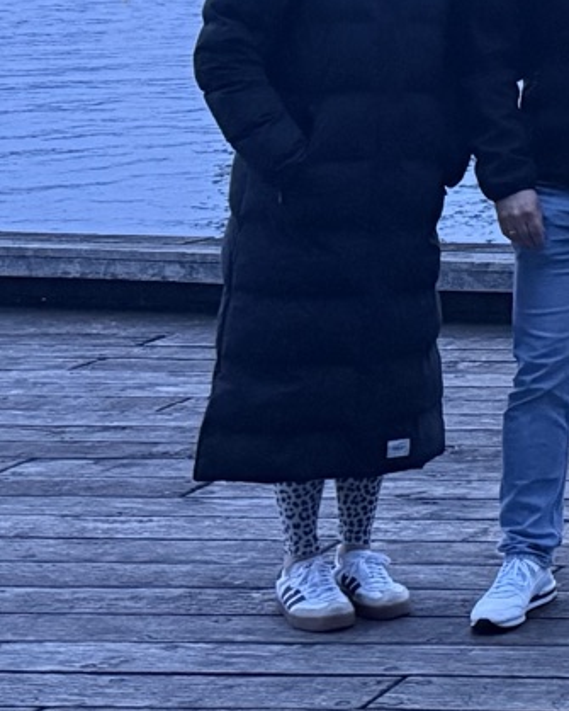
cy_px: 68
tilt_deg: -5.1
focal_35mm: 112
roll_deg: +0.3
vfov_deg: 16.9
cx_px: 1440
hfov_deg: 11.1
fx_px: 2355
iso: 640
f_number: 1.78
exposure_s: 1/50
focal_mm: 6.76
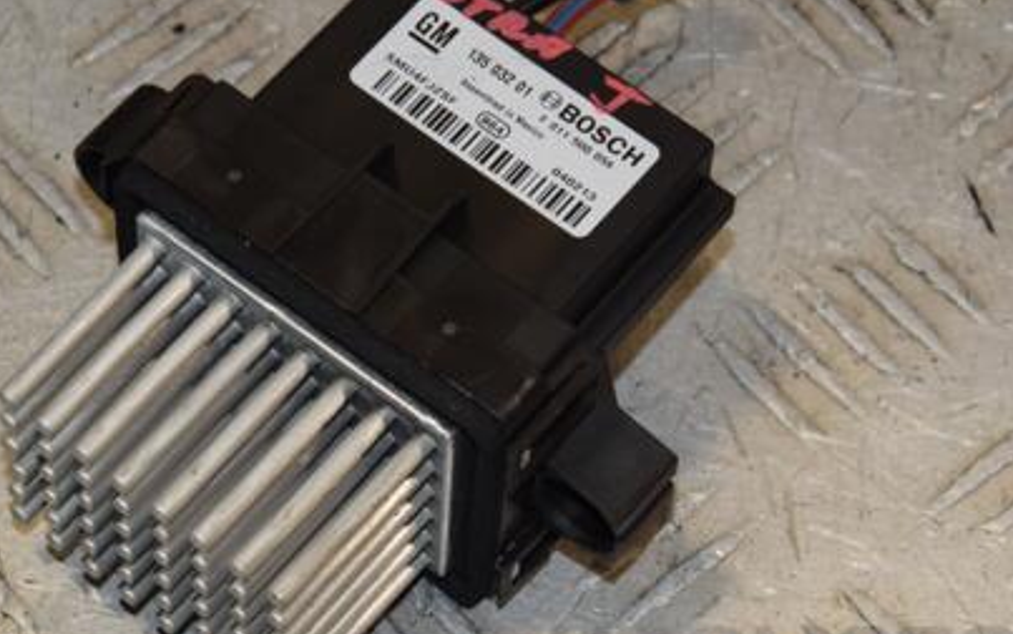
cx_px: 445
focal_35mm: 182
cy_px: 330
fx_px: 5025
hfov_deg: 11.5
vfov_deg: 7.2
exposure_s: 1/200
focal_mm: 80
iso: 800
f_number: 9
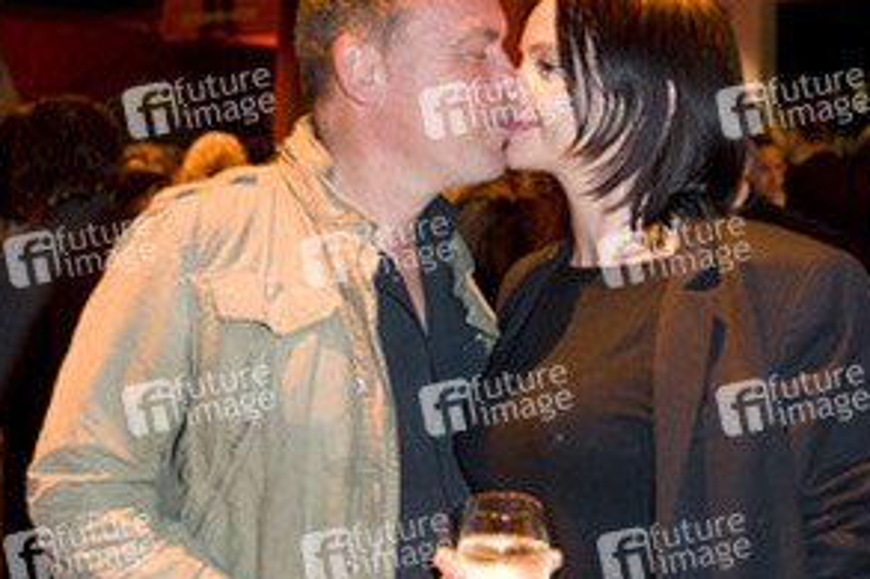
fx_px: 1039
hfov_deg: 45.4
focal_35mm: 43
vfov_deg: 31.1
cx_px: 416
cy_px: 327
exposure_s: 1/25
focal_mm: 28
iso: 1000
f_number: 2.8
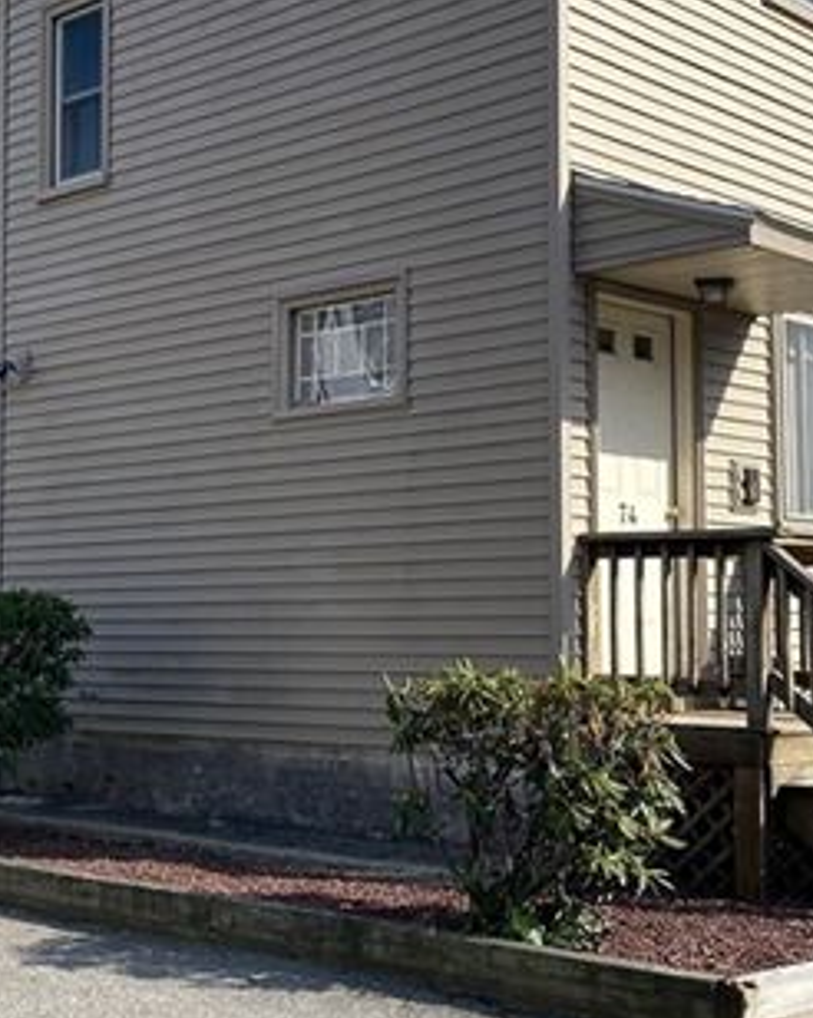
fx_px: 1656
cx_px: 476
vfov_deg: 34.2
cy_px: 514
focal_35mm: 55
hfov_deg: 27.5
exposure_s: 1/2410
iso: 32
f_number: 1.8
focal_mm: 4.25
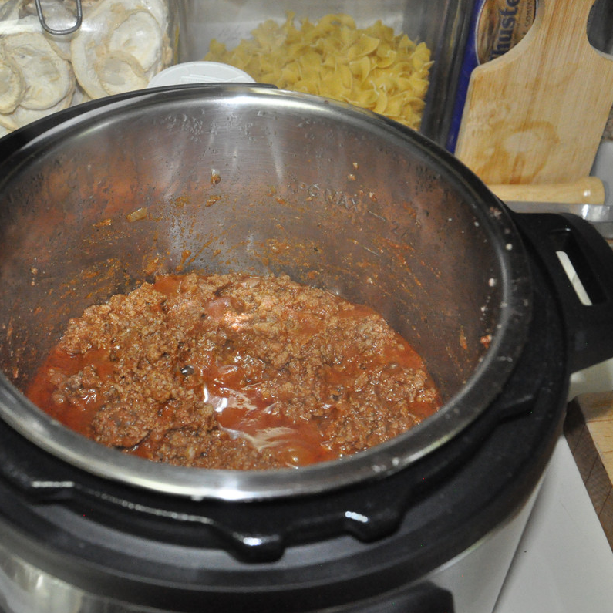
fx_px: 1082
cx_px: 237
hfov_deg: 31.5
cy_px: 305
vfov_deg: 31.6
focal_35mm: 54
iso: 3200
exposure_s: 1/60
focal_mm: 28
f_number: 5.6
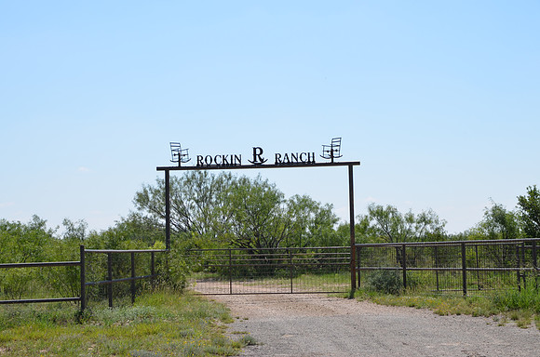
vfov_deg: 14.6
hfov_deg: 22.0
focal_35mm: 93
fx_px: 1392
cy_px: 178
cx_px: 270
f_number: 9
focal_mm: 62
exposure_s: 1/320
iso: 100
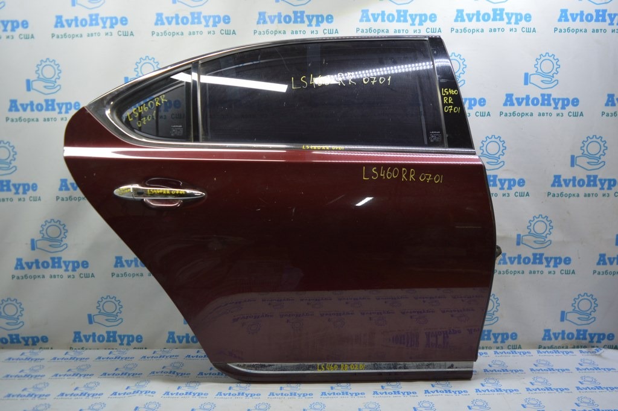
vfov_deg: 47.9
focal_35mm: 27
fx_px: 463
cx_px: 309
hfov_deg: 67.4
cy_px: 206
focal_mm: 18
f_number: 3.5
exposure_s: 1/80
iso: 400
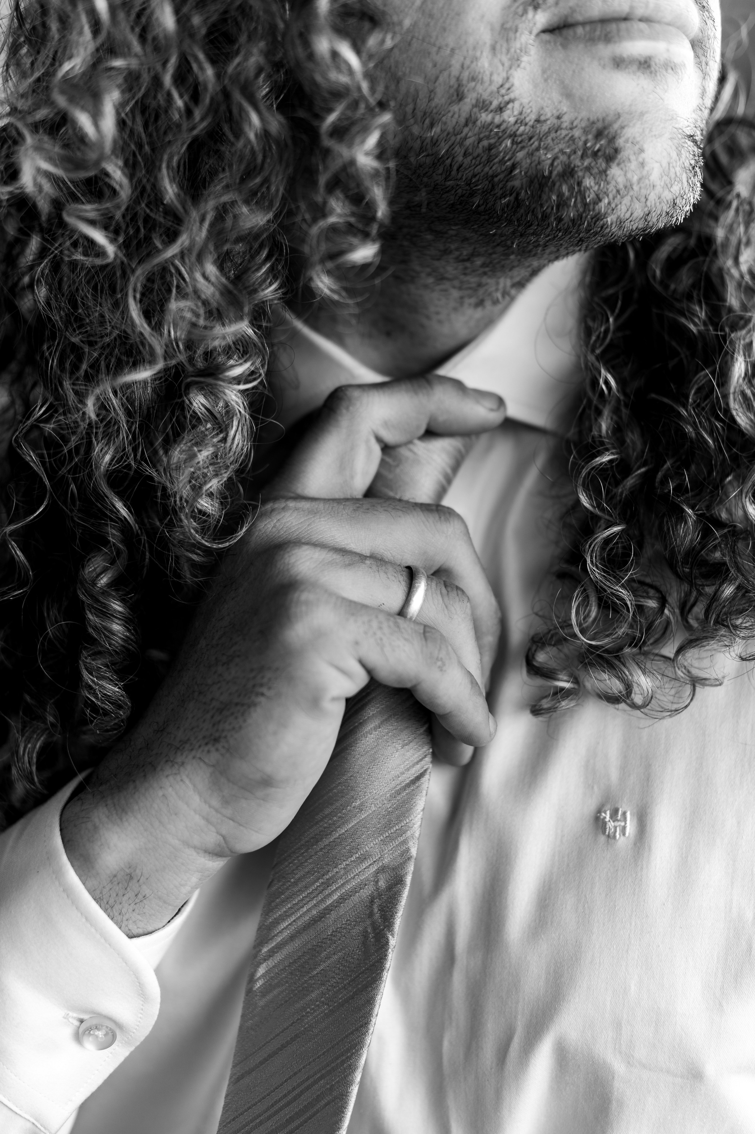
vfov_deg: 39.6
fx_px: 1575
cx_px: 378
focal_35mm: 50
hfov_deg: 27.0
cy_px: 567
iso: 100
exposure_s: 1/400
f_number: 2.2
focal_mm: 50
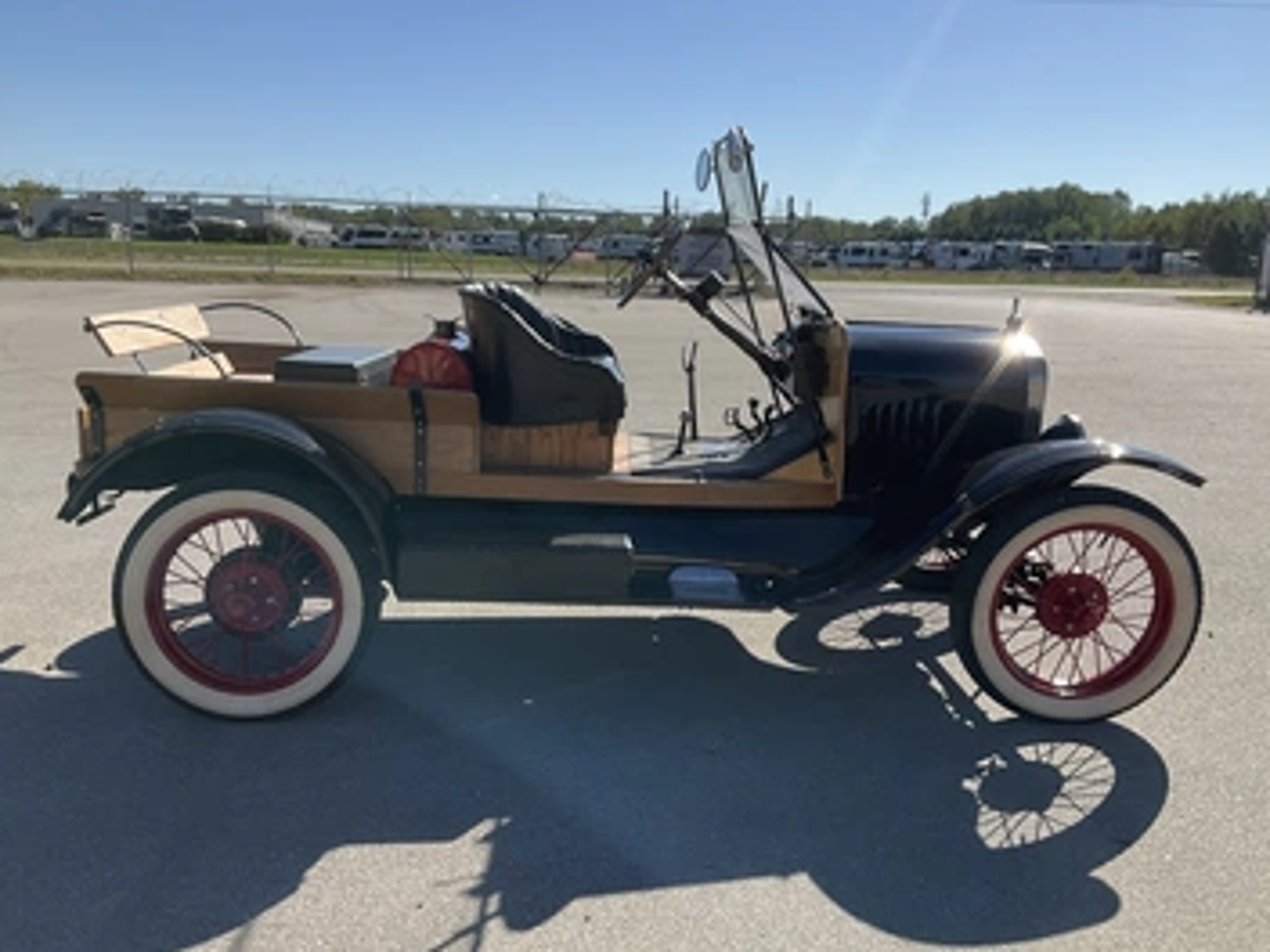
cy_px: 480
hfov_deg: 55.3
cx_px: 653
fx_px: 1211
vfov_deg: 42.9
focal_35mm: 33
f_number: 1.8
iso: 25
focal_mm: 3
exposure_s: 1/2058
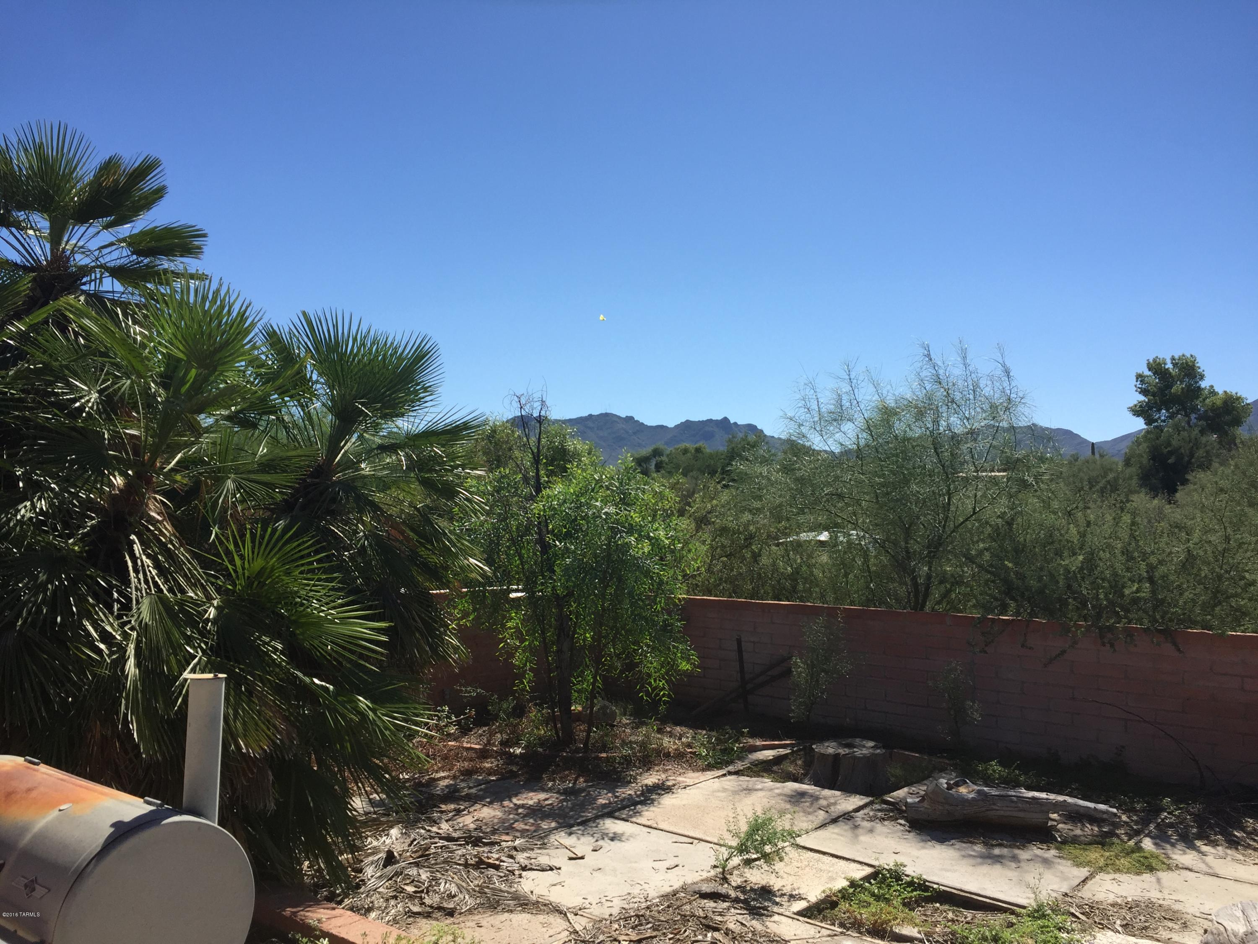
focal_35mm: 29
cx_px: 629
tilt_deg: +0.9
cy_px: 472
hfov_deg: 61.7
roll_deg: -0.6
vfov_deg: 48.2
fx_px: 1054
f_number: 2.2
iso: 32
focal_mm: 4.15
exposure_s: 1/1721
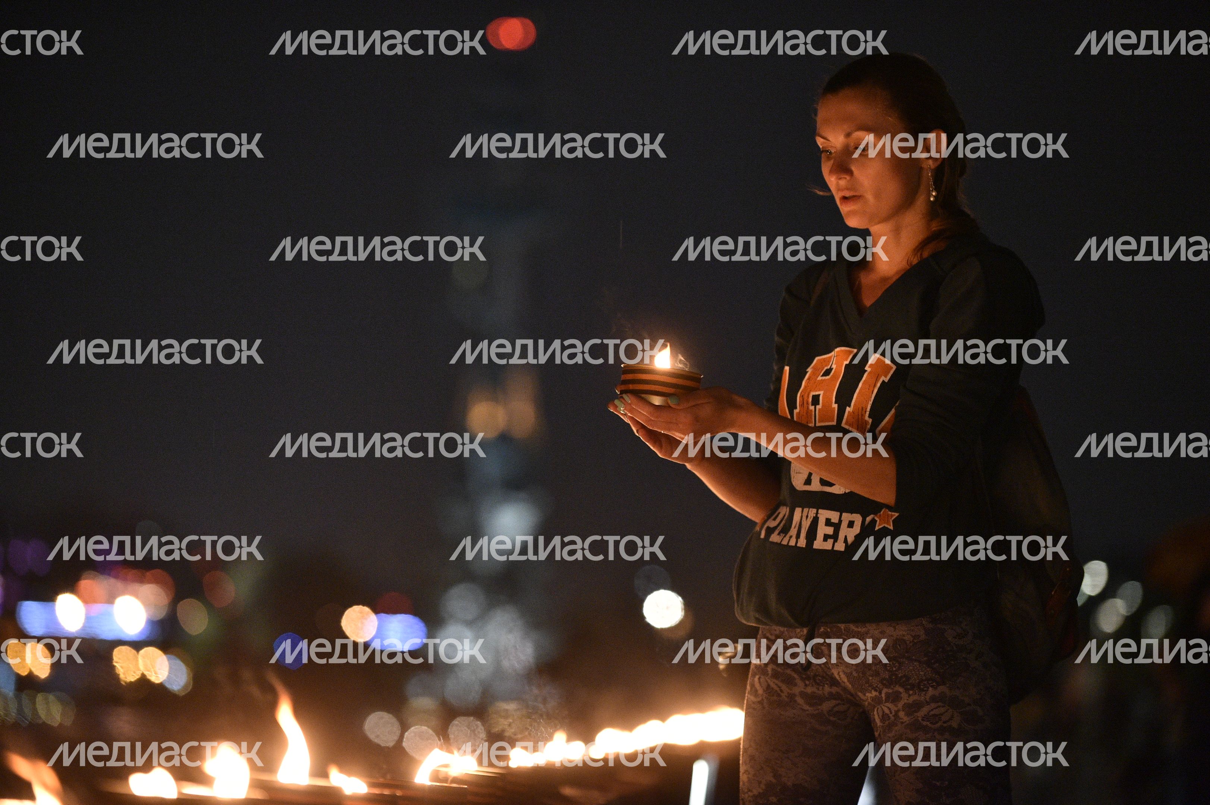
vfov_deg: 10.5
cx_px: 605
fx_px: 4367
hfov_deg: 15.8
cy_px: 402
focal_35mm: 130
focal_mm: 130
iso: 8000
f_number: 2.8
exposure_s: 1/160
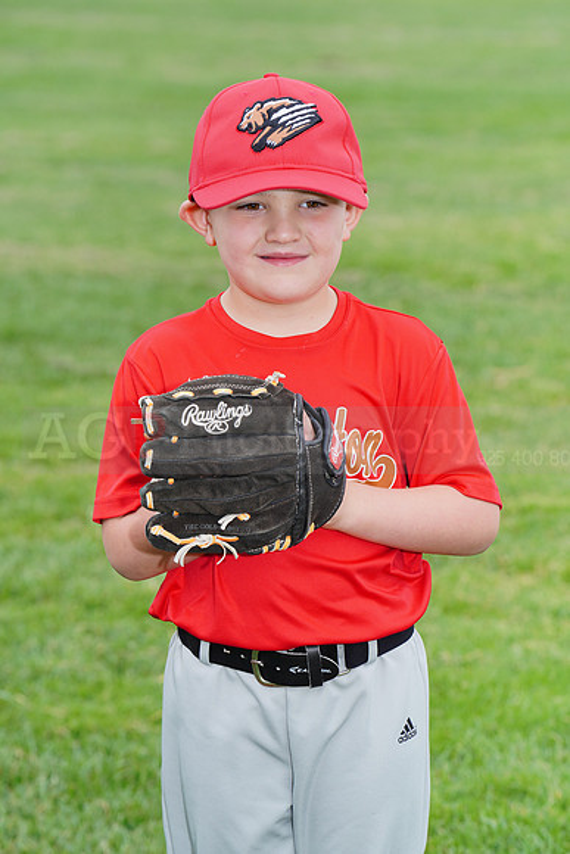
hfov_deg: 6.9
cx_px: 285
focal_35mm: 200
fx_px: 4747
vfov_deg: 10.3
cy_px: 427
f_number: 9
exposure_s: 1/250
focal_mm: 200
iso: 200
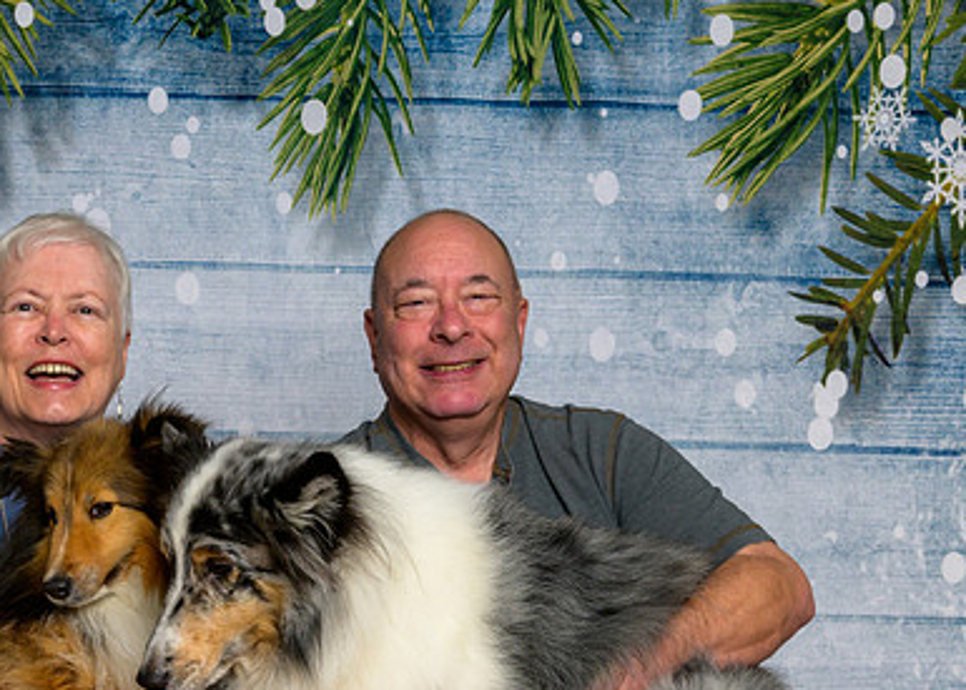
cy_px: 579
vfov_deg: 17.1
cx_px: 310
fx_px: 2277
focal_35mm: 83
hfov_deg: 23.8
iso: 400
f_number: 10
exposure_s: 1/160
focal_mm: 45
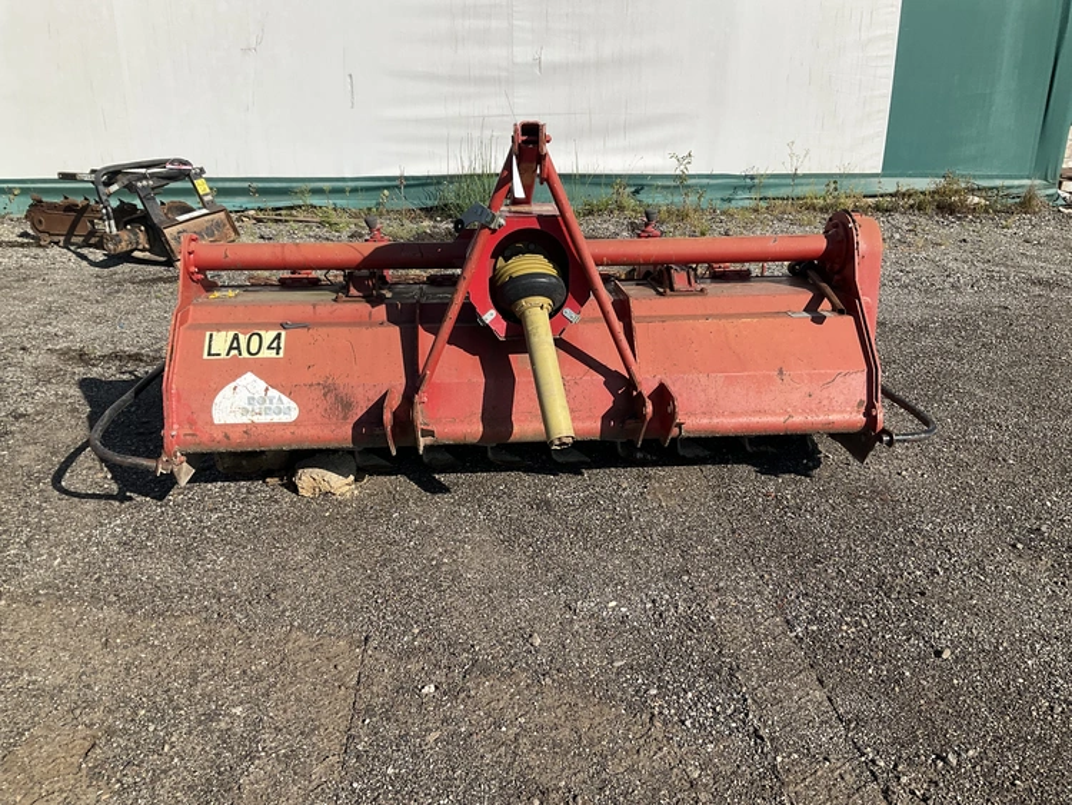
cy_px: 402
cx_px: 536
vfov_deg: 48.3
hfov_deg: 61.6
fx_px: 898
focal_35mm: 29
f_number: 1.8
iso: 25
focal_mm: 3
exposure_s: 1/2427
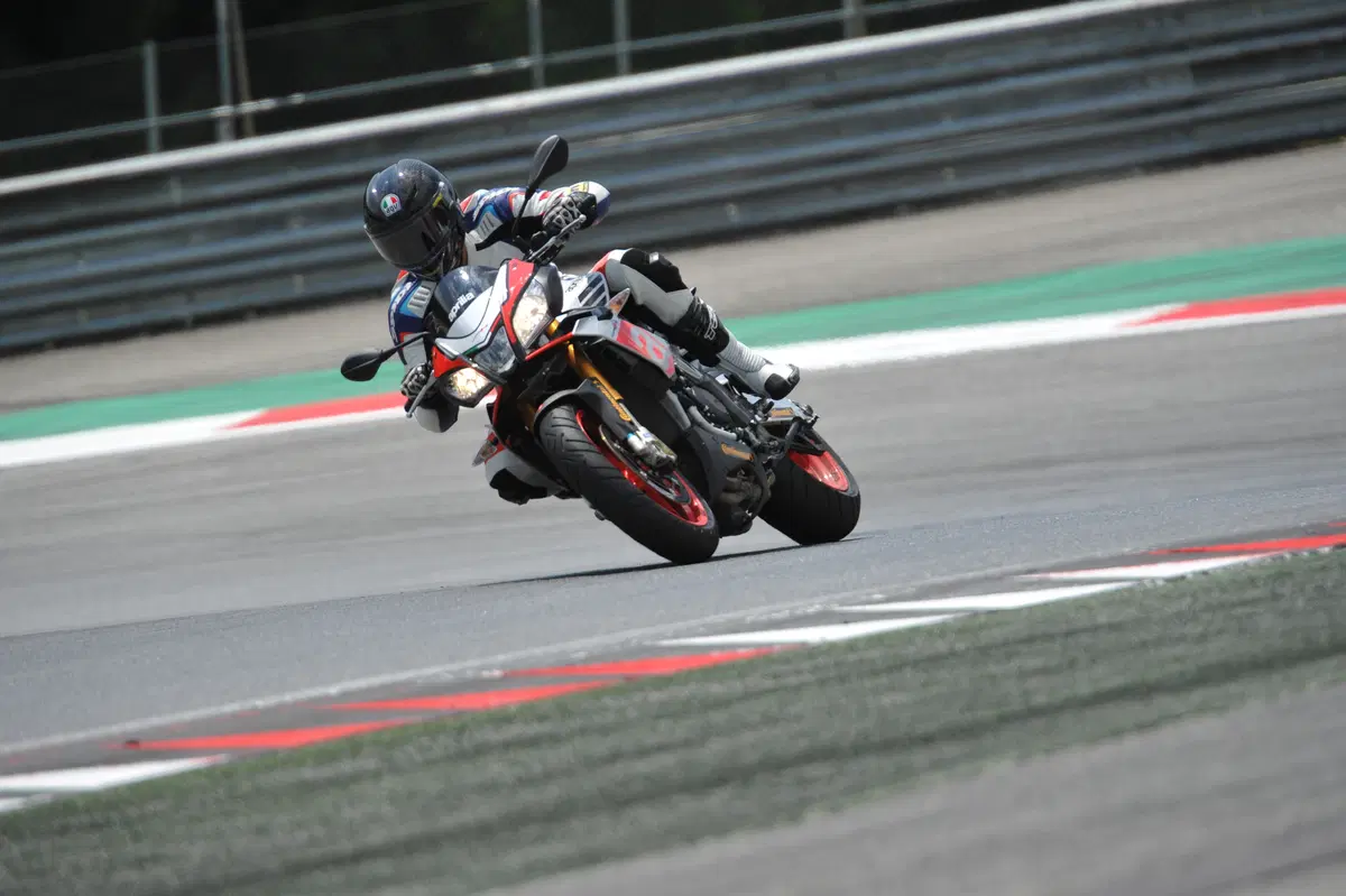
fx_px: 14949
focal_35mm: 400
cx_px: 673
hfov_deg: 5.2
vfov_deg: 3.4
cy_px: 448
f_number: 5.6
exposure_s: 1/4000
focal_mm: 400
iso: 1000
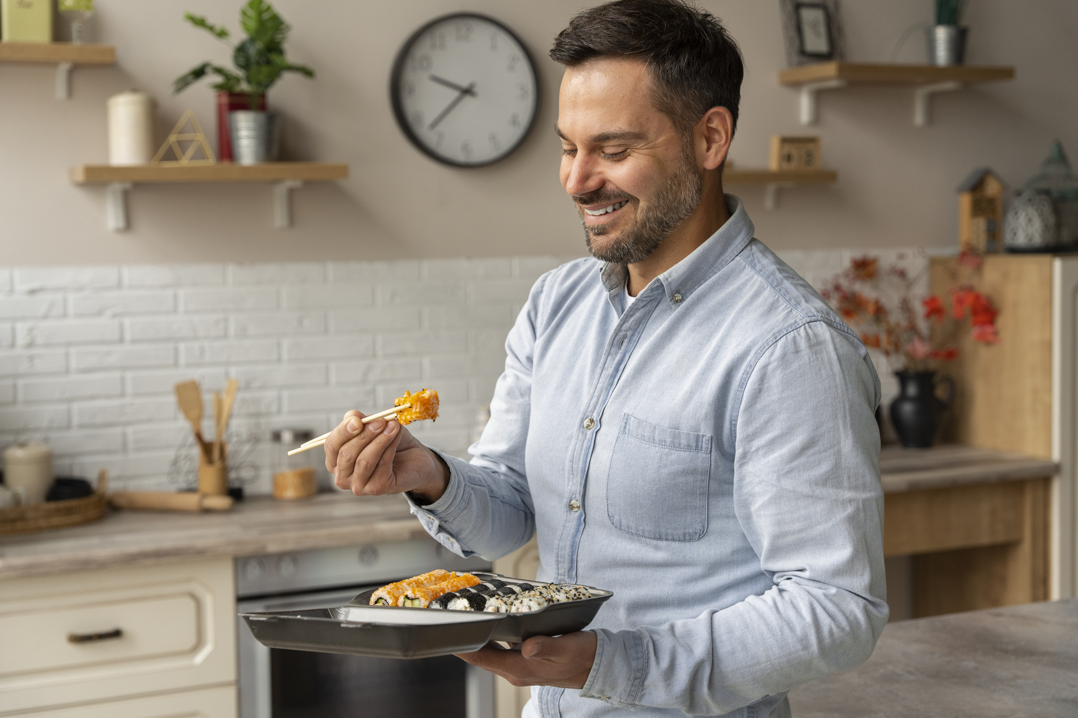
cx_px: 539
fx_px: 1530
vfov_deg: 26.4
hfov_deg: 38.8
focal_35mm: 51
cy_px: 359
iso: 1000
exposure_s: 1/250
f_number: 4
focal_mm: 51.1
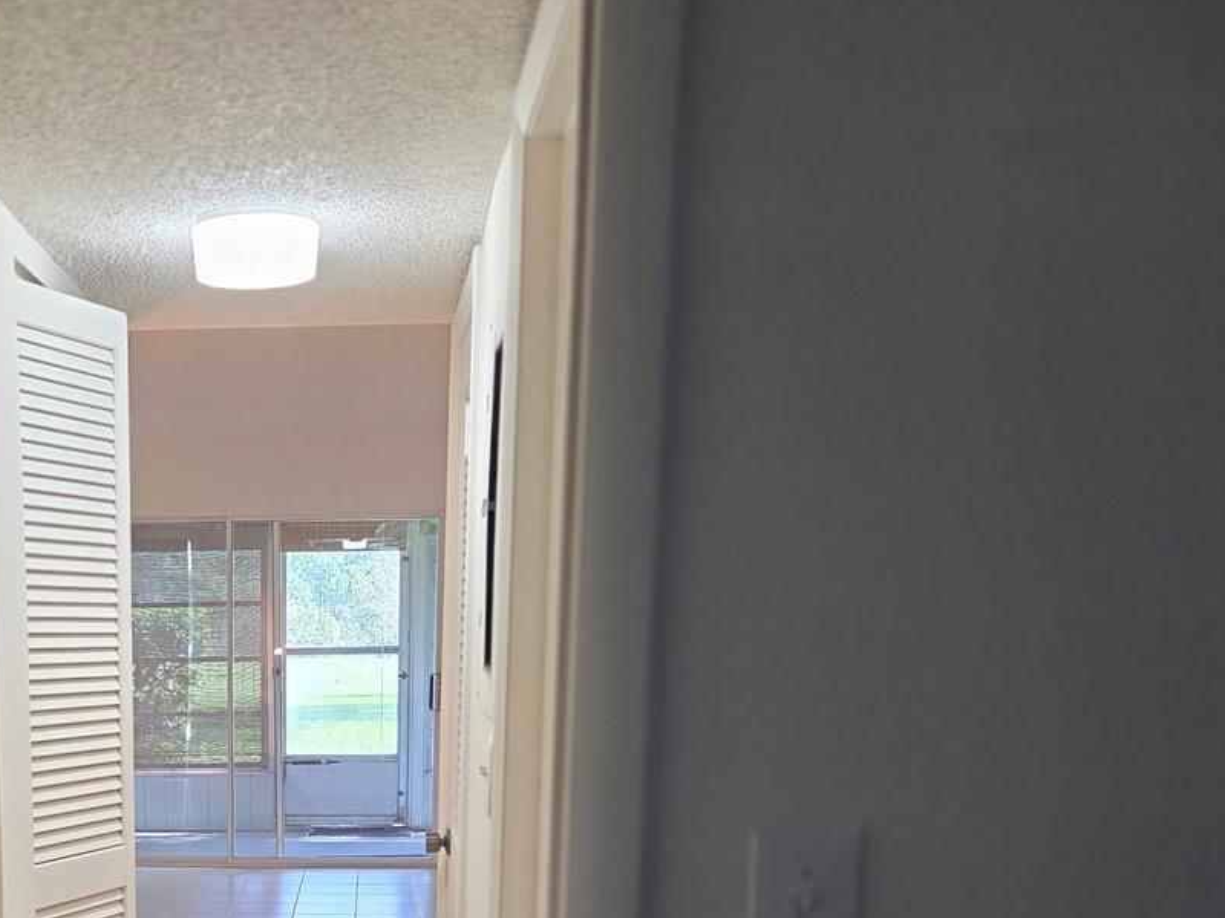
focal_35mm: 46
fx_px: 1628
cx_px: 176
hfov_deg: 39.0
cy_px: 863
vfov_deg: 29.9
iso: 200
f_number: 1.8
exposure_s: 1/120
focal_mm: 5.4
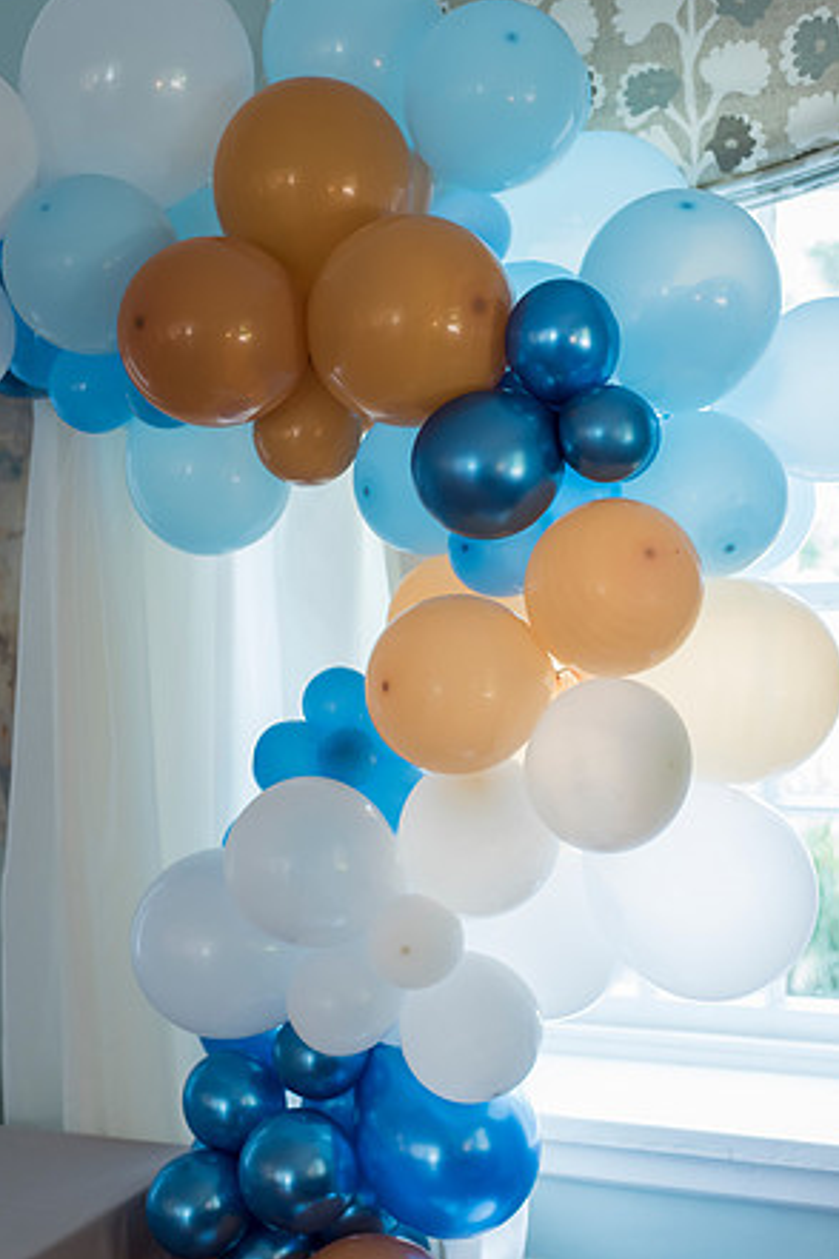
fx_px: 1783
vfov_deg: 38.9
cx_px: 417
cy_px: 625
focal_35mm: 51
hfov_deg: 26.5
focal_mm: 50
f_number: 2.8
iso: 1000
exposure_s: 1/320
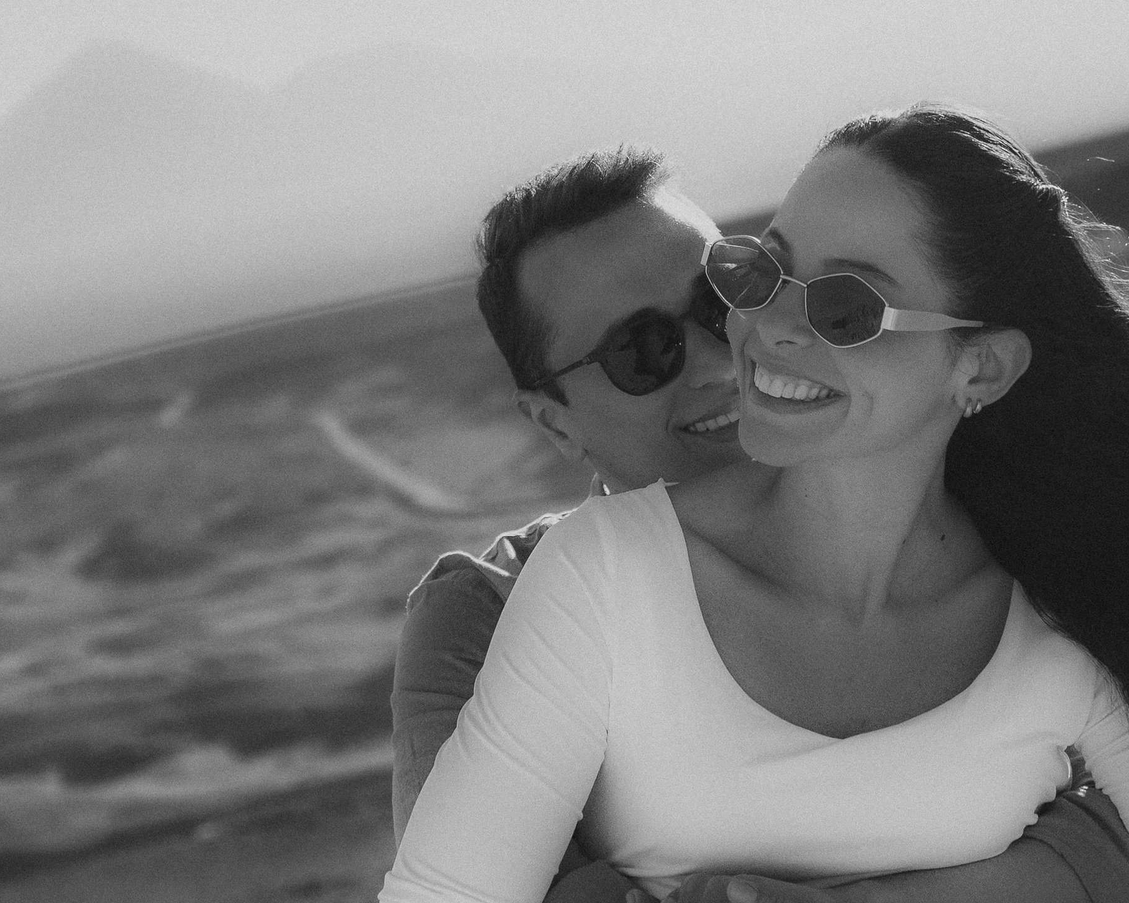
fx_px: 3475
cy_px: 321
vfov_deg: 14.8
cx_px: 565
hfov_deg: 18.5
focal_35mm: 104
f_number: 2.8
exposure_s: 1/3200
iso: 320
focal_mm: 35
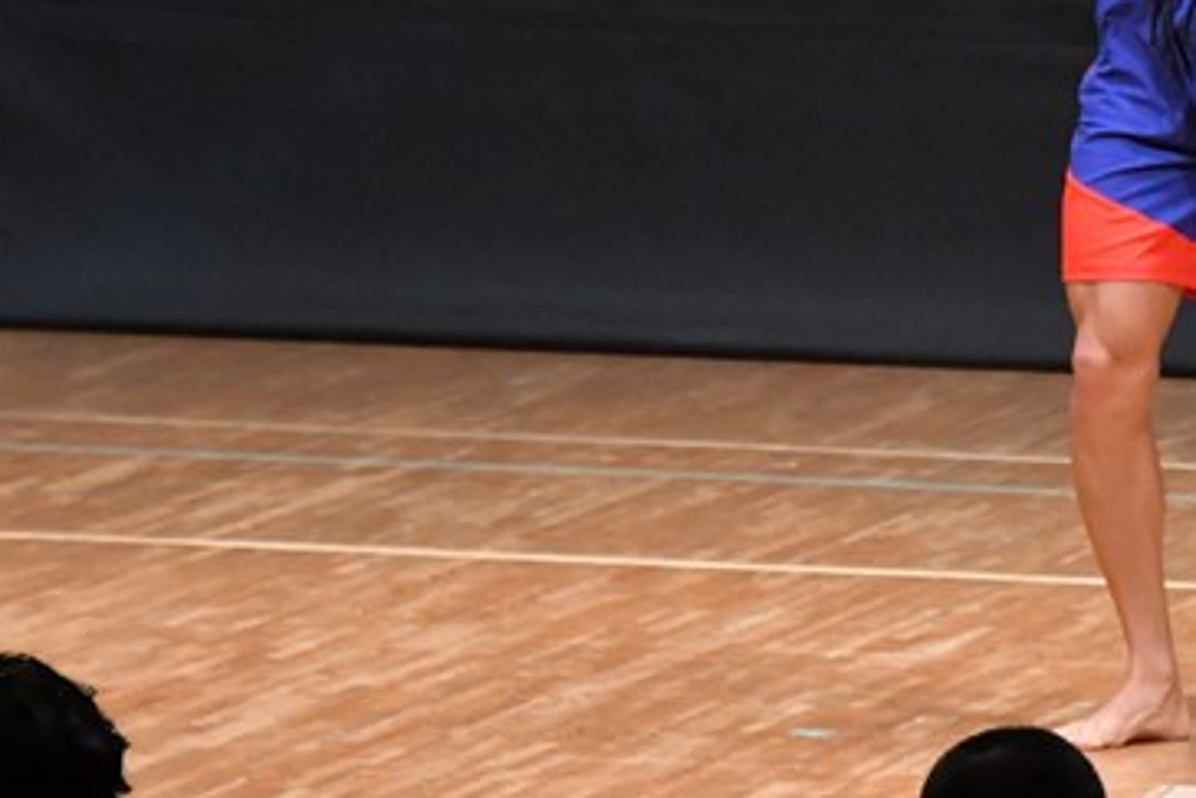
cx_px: 1254
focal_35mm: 606
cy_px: 79
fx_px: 20140
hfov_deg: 3.4
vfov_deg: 2.3
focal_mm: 190
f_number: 5.6
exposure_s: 1/400
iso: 8000
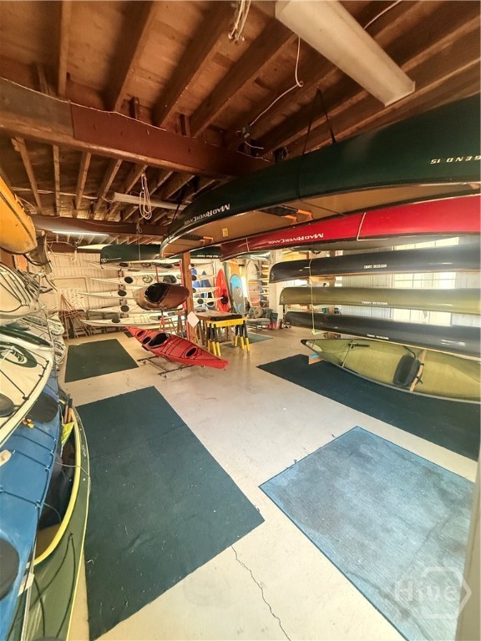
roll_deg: +1.5
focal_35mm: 14
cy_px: 320
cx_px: 240
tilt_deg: -8.1
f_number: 2.2
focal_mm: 2.22
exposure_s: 1/60
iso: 640
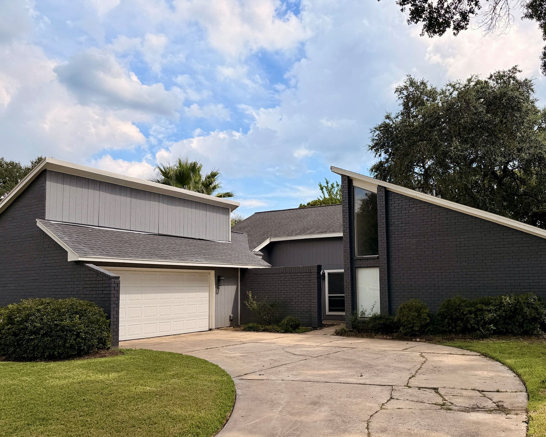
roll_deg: +1.4
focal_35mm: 30
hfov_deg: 58.2
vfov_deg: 48.4
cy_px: 248
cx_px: 334
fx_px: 485
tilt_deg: +4.6
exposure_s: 1/3584
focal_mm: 6.76
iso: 80
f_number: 1.78
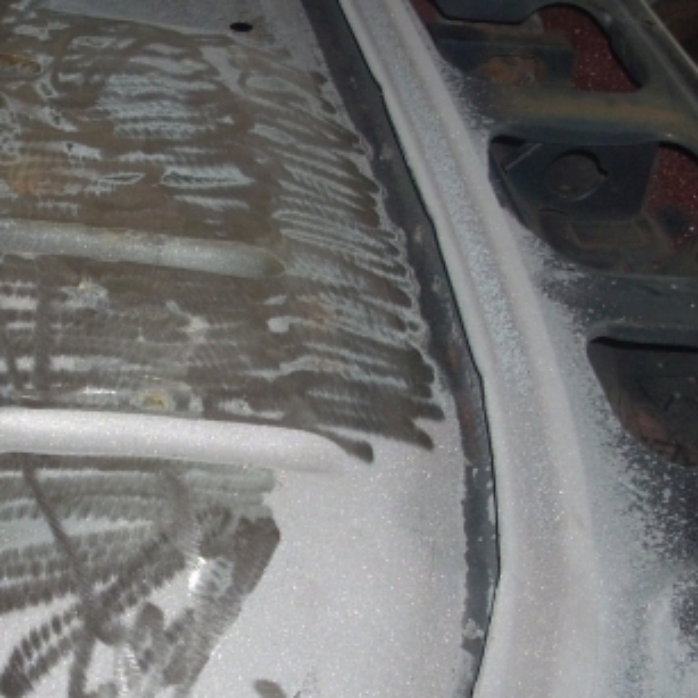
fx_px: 1825
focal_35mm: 80
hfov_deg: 21.4
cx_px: 161
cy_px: 344
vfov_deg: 21.7
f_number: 2.8
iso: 64
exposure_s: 1/30
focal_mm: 6.2
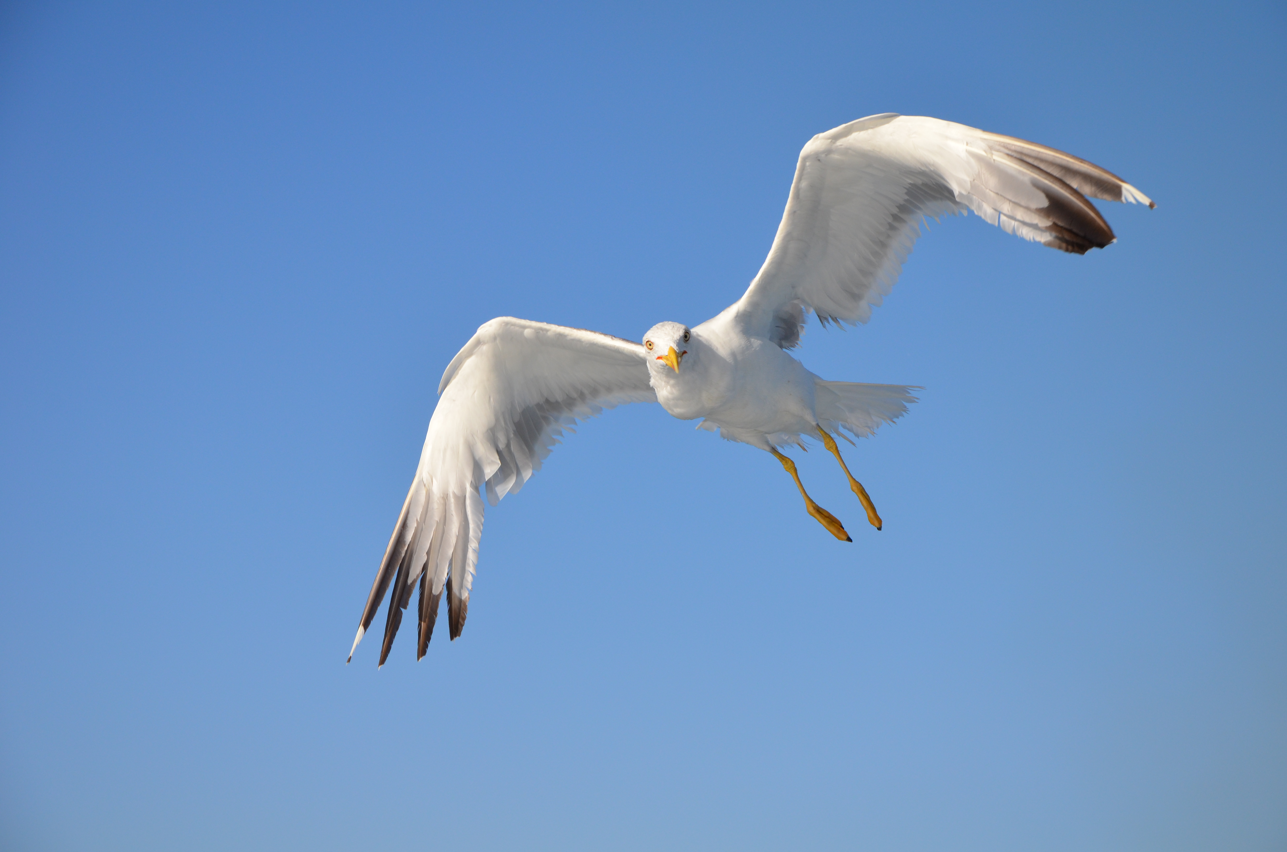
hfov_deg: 18.2
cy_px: 426
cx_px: 644
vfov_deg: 12.1
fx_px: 4014
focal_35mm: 112
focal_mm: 75
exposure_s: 1/2000
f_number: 8
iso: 400
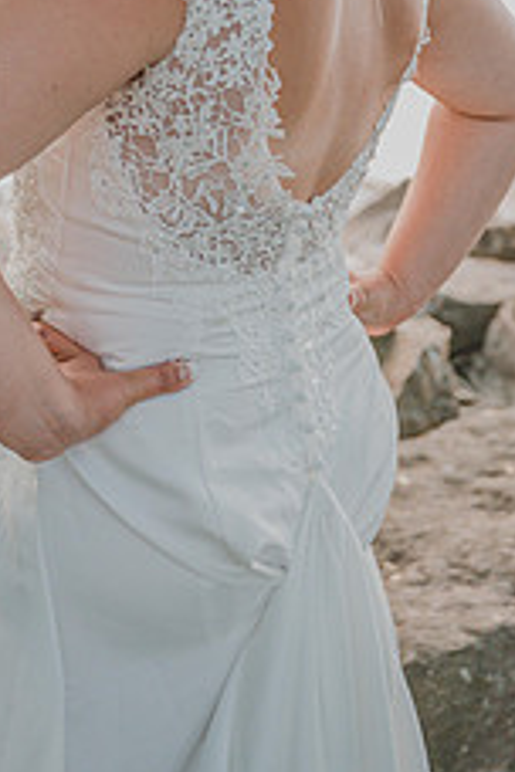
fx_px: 1523
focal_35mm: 71
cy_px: 85
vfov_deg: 27.5
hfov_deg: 19.1
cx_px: 137
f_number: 2.8
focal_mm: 36
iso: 3200
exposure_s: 1/125
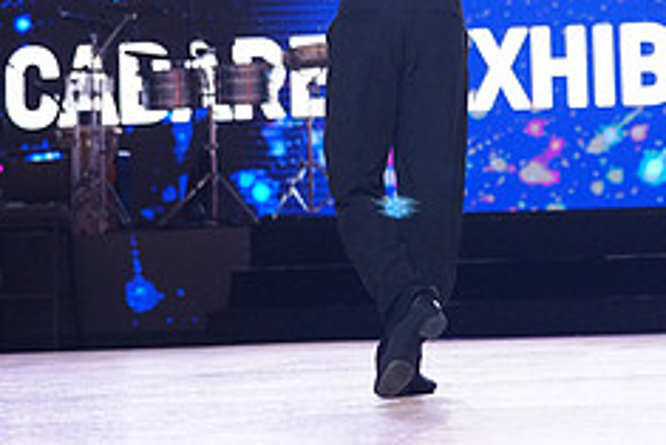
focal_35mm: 195
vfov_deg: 6.9
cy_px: -227
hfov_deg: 10.5
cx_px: 489
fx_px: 3610
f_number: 2.8
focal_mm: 79
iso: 2000
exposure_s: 1/400
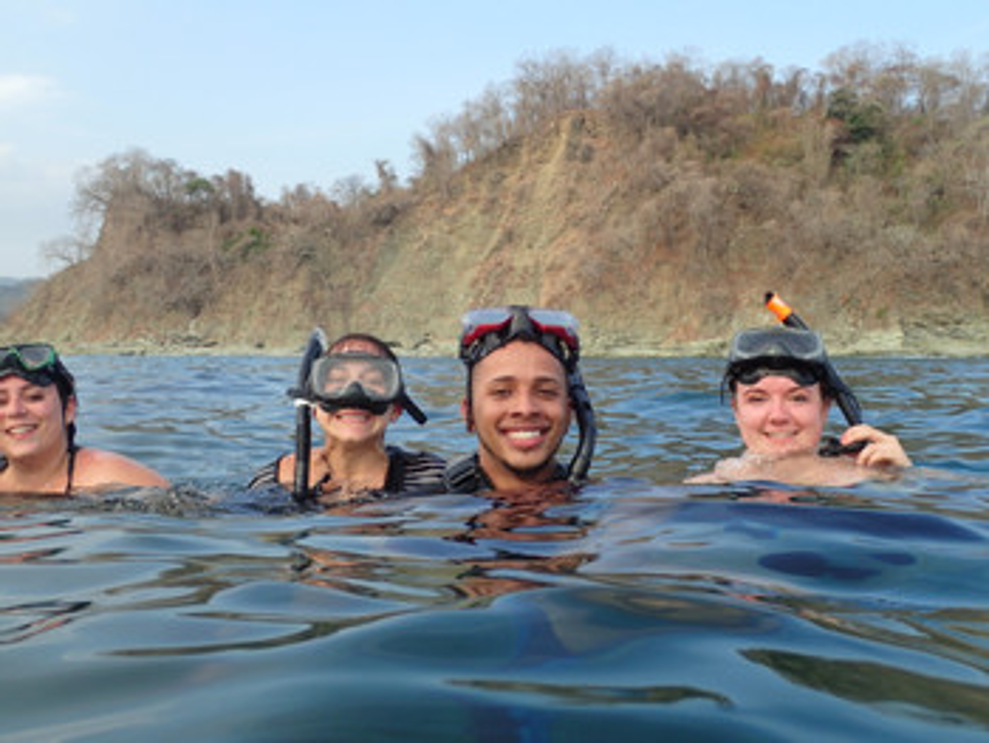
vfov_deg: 36.0
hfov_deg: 46.8
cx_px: 494
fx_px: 1144
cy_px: 372
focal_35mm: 40
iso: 100
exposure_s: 1/250
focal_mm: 7.34
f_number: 4
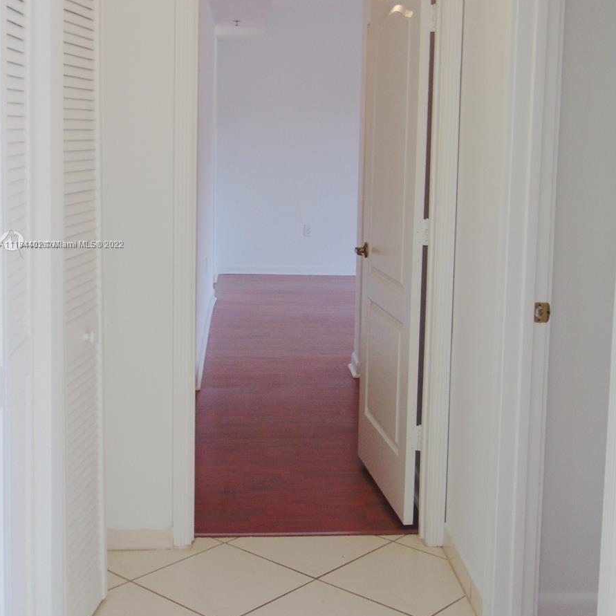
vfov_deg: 33.9
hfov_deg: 34.0
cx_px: 308
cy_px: 245
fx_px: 1007
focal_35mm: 50
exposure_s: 1/60
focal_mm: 7.6
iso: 80
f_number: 3.3
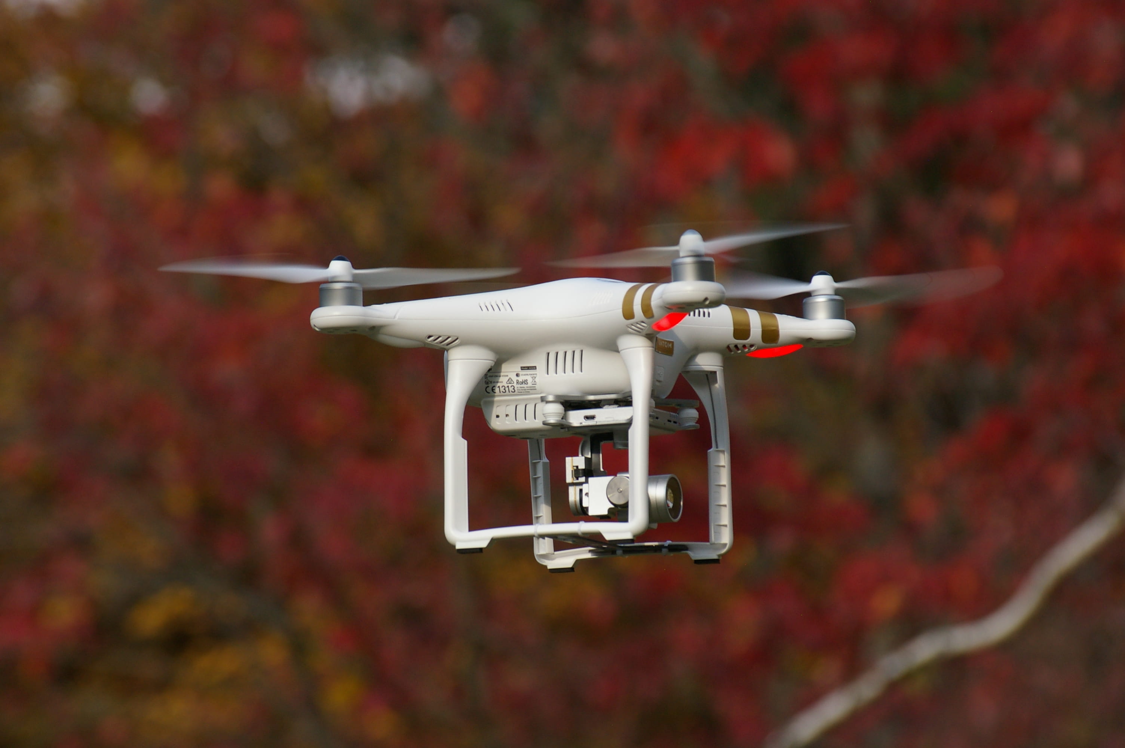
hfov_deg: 6.5
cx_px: 562
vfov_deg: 4.4
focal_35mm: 315
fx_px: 9835
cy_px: 374
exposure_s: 1/500
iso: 400
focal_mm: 210
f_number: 8
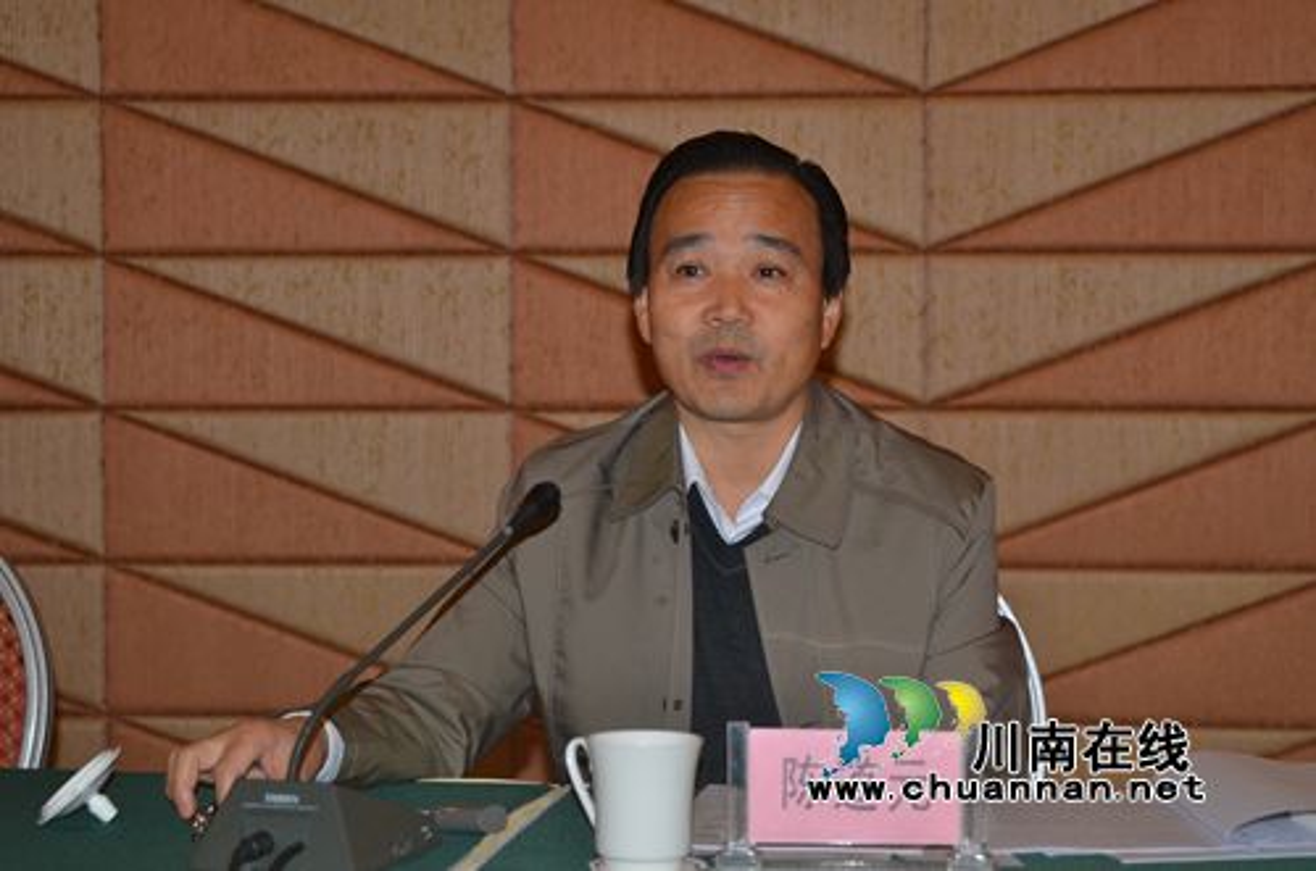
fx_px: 3064
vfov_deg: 16.2
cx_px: 658
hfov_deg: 24.2
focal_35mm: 84
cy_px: 436
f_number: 4.5
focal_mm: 56
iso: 100
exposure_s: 1/60
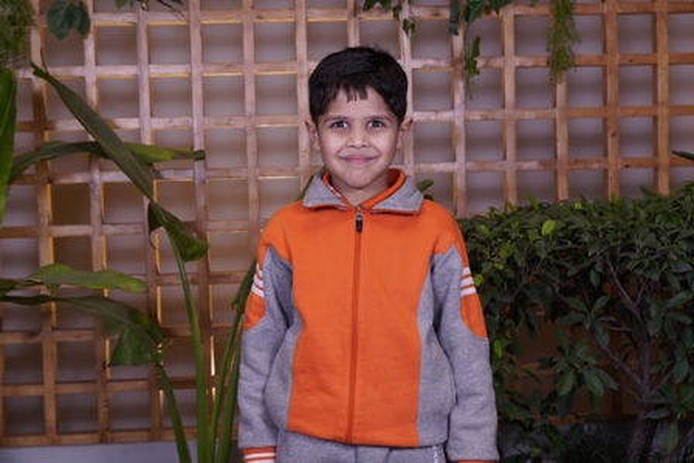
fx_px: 1157
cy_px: 232
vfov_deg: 22.6
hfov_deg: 33.4
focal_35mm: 60
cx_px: 347
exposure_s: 1/125
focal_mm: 40
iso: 320
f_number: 4.5
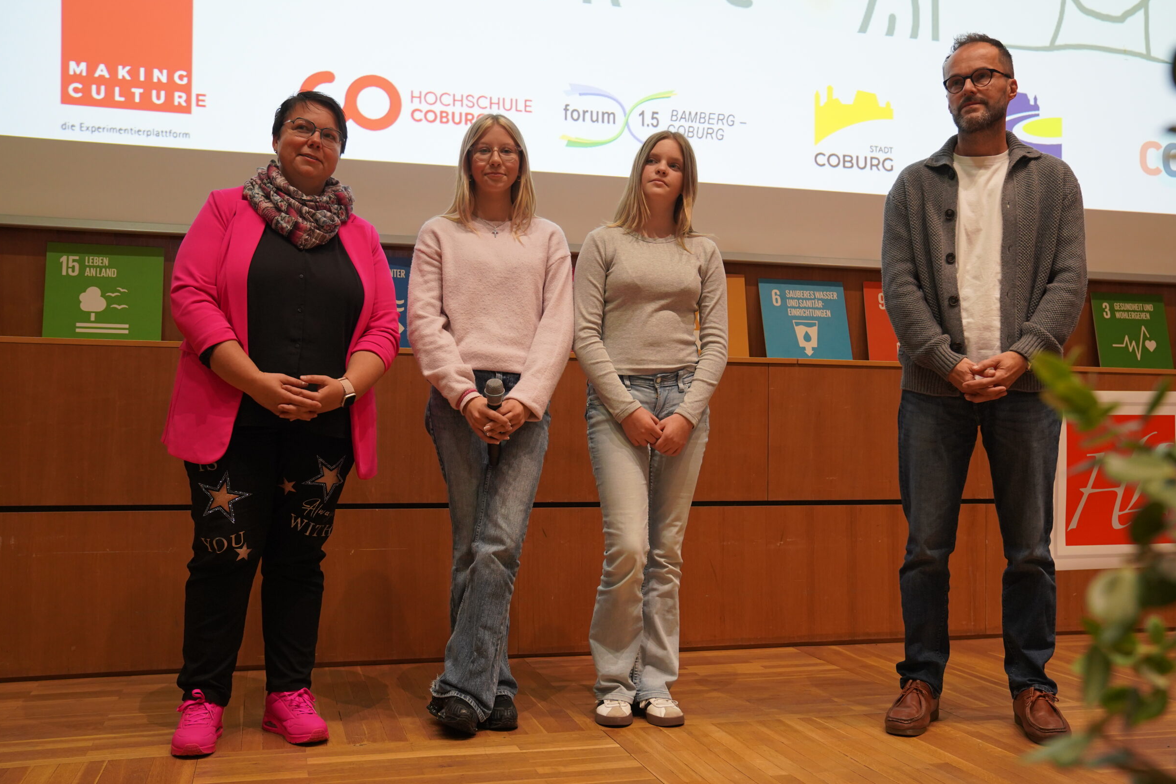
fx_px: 1176
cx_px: 601
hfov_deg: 53.1
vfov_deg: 36.9
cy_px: 406
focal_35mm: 36
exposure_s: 1/160
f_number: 4
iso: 1600
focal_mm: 34
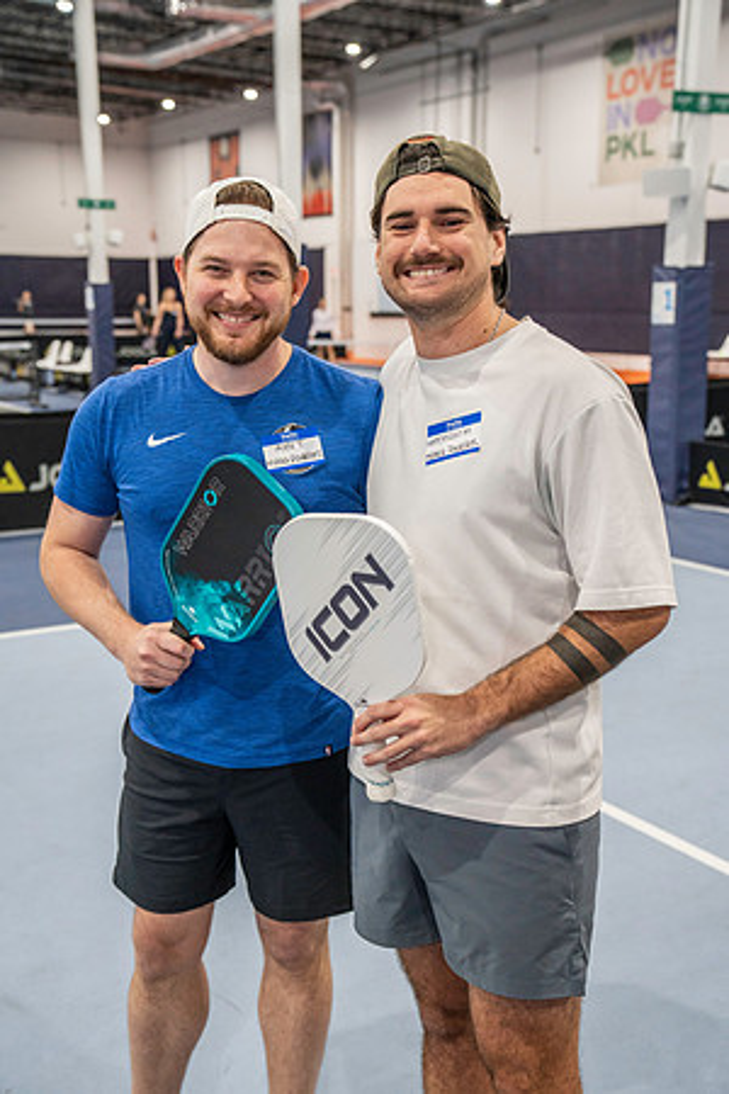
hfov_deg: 31.2
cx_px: 364
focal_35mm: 43
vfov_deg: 45.4
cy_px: 547
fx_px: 1306
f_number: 4
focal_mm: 43
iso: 3200
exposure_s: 1/320
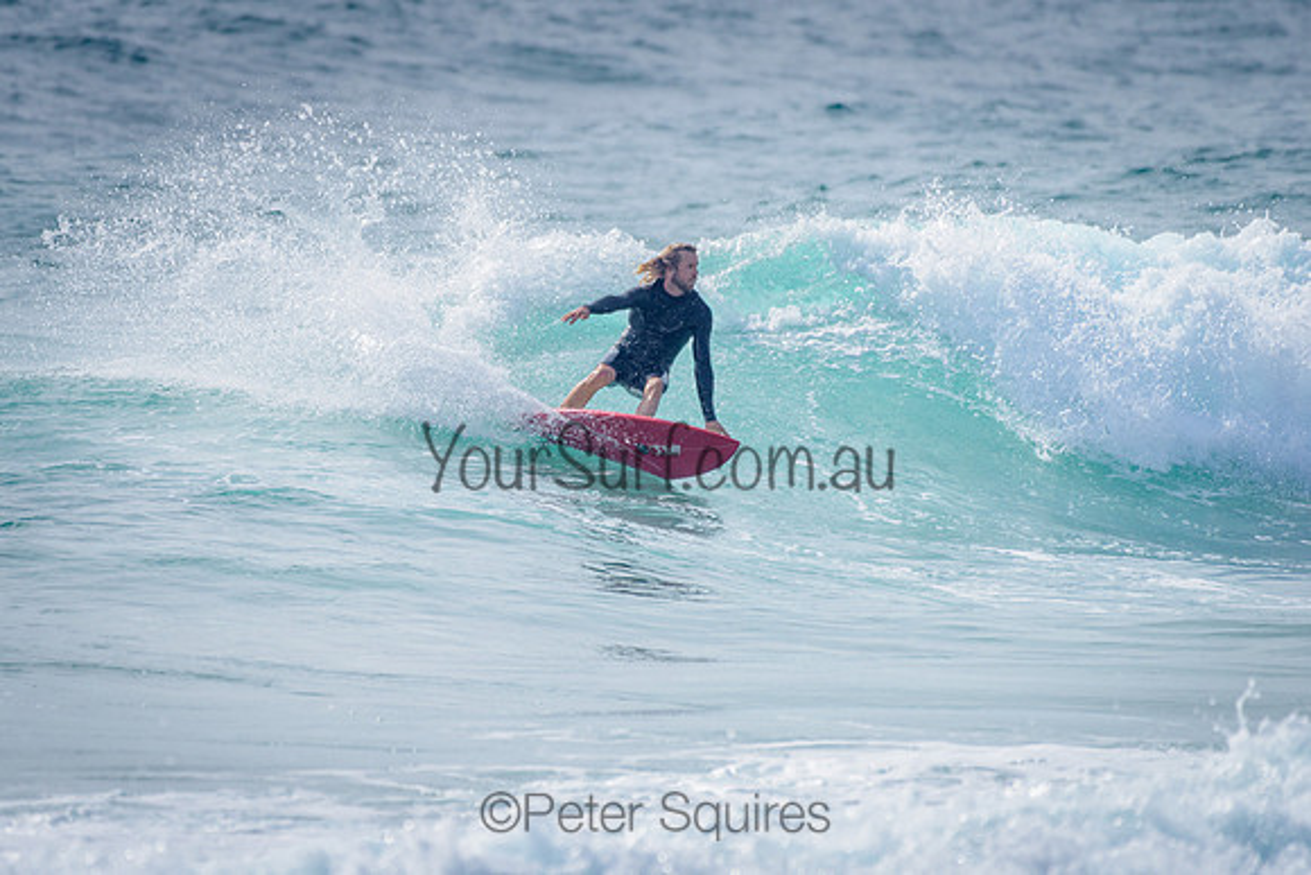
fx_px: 22327
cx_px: 507
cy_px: 339
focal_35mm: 613
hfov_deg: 3.4
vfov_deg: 2.2
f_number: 5.6
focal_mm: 500
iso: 140
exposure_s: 1/2000
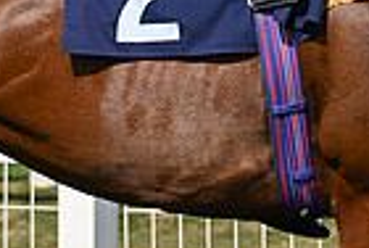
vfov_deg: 3.0
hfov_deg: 4.4
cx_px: 266
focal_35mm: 463
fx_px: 4756
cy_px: -218
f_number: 5.6
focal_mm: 112
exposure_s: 1/3200
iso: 400
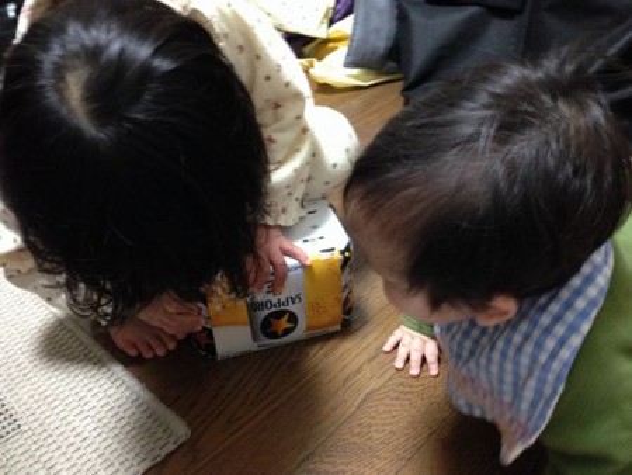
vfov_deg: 43.0
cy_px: 238
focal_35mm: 33
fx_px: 603
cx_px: 316
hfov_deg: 55.3
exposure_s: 1/15
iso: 400
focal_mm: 4.12
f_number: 2.4
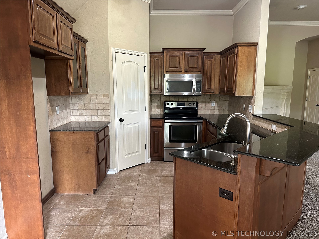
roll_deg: -0.2
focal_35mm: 24
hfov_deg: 71.6
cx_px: 160
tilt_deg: -8.5
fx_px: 221
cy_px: 120
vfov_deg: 56.8
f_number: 1.78
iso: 500
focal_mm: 6.86
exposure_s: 1/60
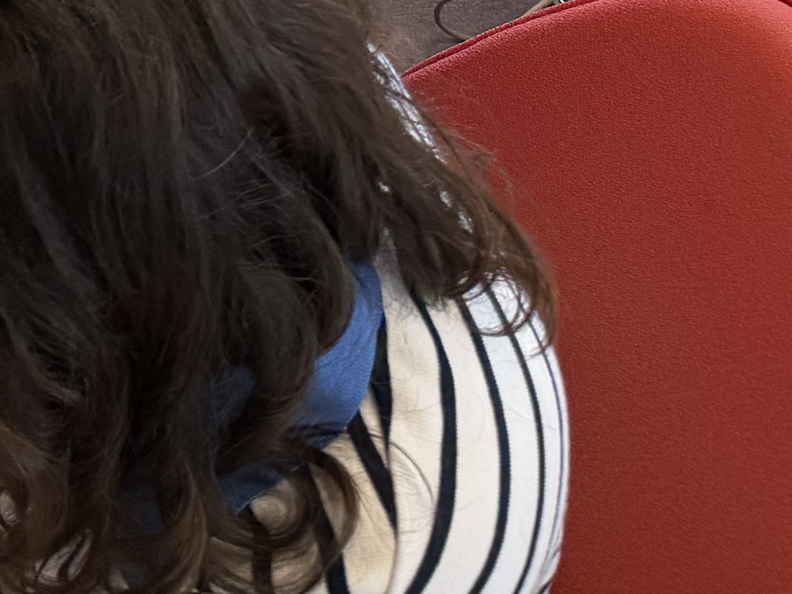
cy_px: -604
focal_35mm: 100
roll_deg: +0.2
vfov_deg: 12.8
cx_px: -574
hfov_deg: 16.8
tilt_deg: -41.6
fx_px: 2288
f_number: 1.78
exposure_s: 1/100
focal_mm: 6.76
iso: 80
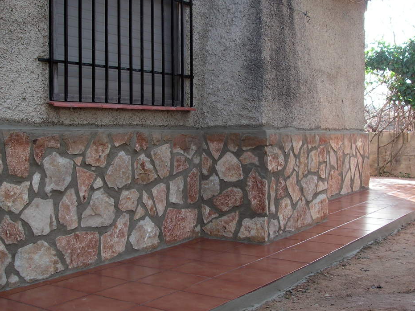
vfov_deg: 29.6
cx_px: 223
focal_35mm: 49
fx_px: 587
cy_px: 176
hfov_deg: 38.9
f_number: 3.3
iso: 50
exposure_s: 1/60
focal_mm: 6.3
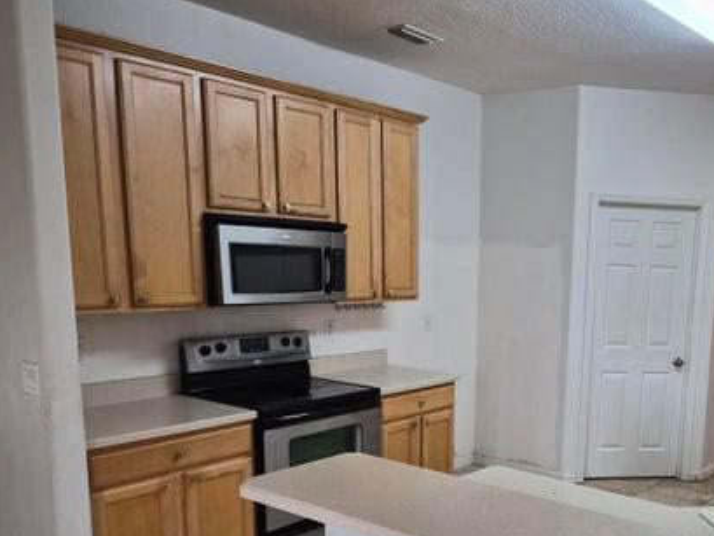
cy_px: 388
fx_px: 743
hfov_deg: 49.2
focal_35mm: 36
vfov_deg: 38.9
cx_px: 541
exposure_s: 1/120
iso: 320
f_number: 1.8
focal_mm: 5.4
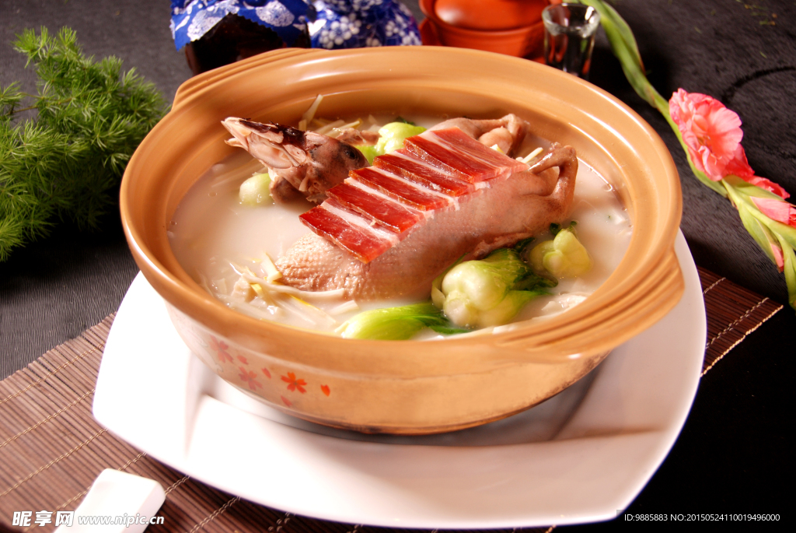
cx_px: 398
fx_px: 1129
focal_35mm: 51
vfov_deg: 26.5
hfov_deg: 38.8
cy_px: 266
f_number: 4.2
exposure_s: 1/160
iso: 200
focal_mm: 34
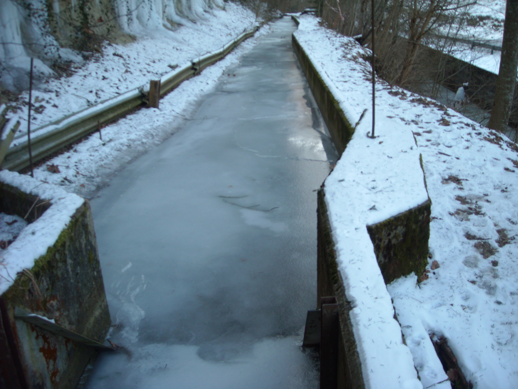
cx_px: 259
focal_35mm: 35
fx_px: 524
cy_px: 194
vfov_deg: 40.7
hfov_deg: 52.6
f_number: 2.8
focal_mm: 5.7
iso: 64
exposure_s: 1/96
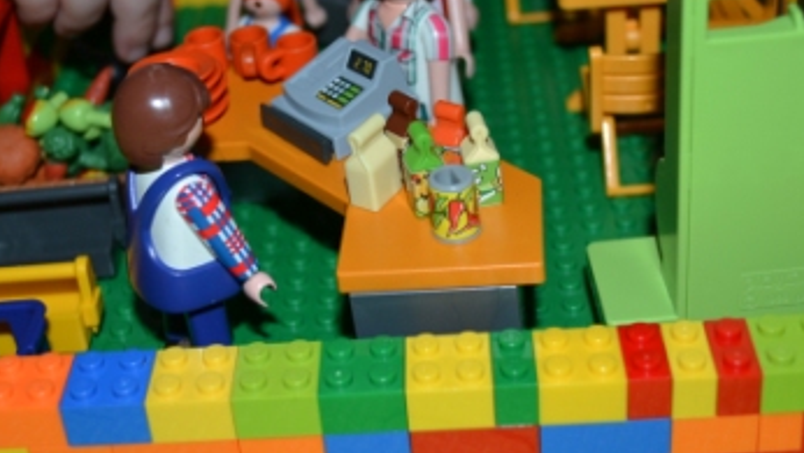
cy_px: 127
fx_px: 1216
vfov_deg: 21.0
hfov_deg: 36.6
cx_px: 369
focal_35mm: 57
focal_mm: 28
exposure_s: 1/60
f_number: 4.5
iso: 280
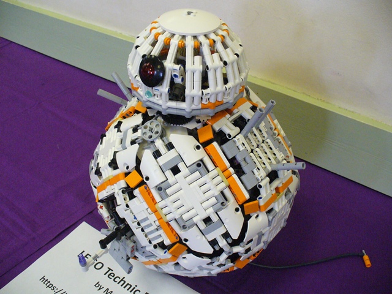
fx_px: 419
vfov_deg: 38.7
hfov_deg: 50.1
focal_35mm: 37
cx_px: 196
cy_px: 147
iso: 400
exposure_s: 1/60
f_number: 2.8
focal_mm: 6.1
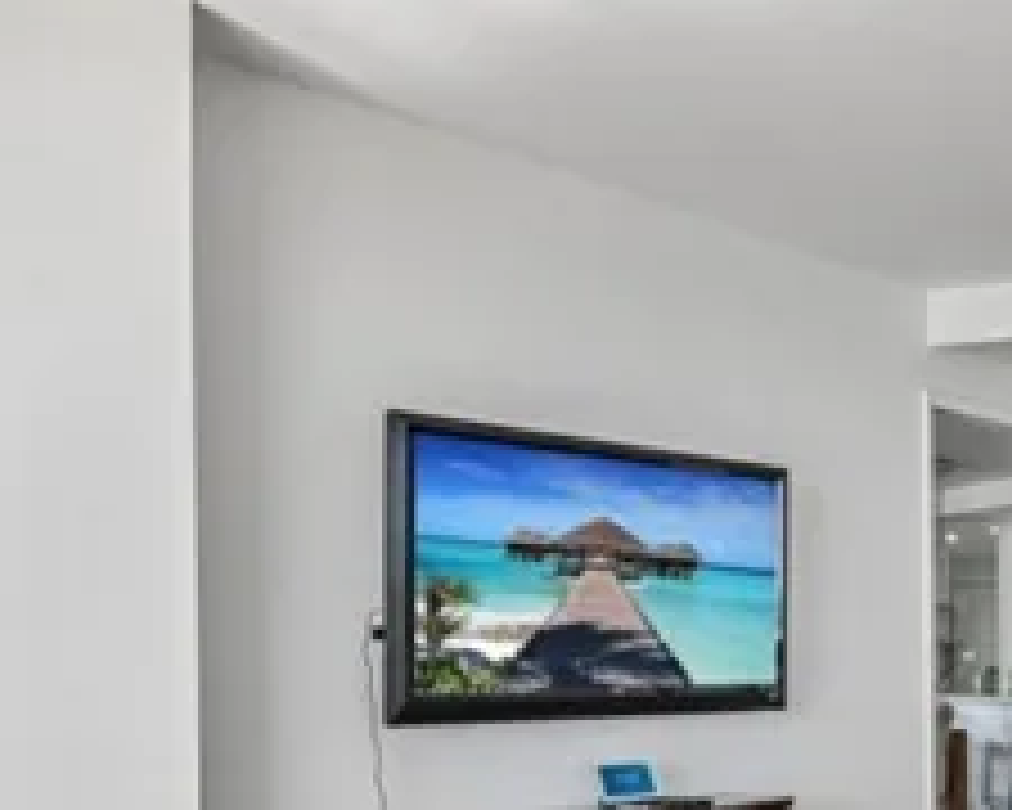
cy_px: 630
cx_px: 1163
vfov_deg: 34.7
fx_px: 1258
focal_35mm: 42
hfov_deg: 35.9
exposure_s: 1/40
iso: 250
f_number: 8
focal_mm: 12
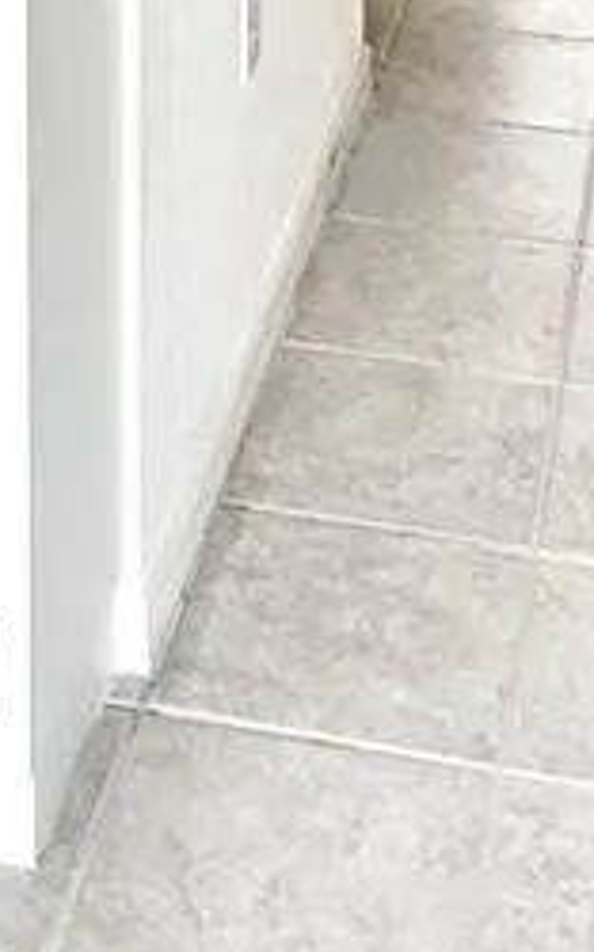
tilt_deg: -4.5
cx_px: 76
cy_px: -765
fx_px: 2463
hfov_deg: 13.6
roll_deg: +0.6
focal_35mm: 95
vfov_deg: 17.6
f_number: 2.2
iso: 64
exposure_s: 1/120
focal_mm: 2.22
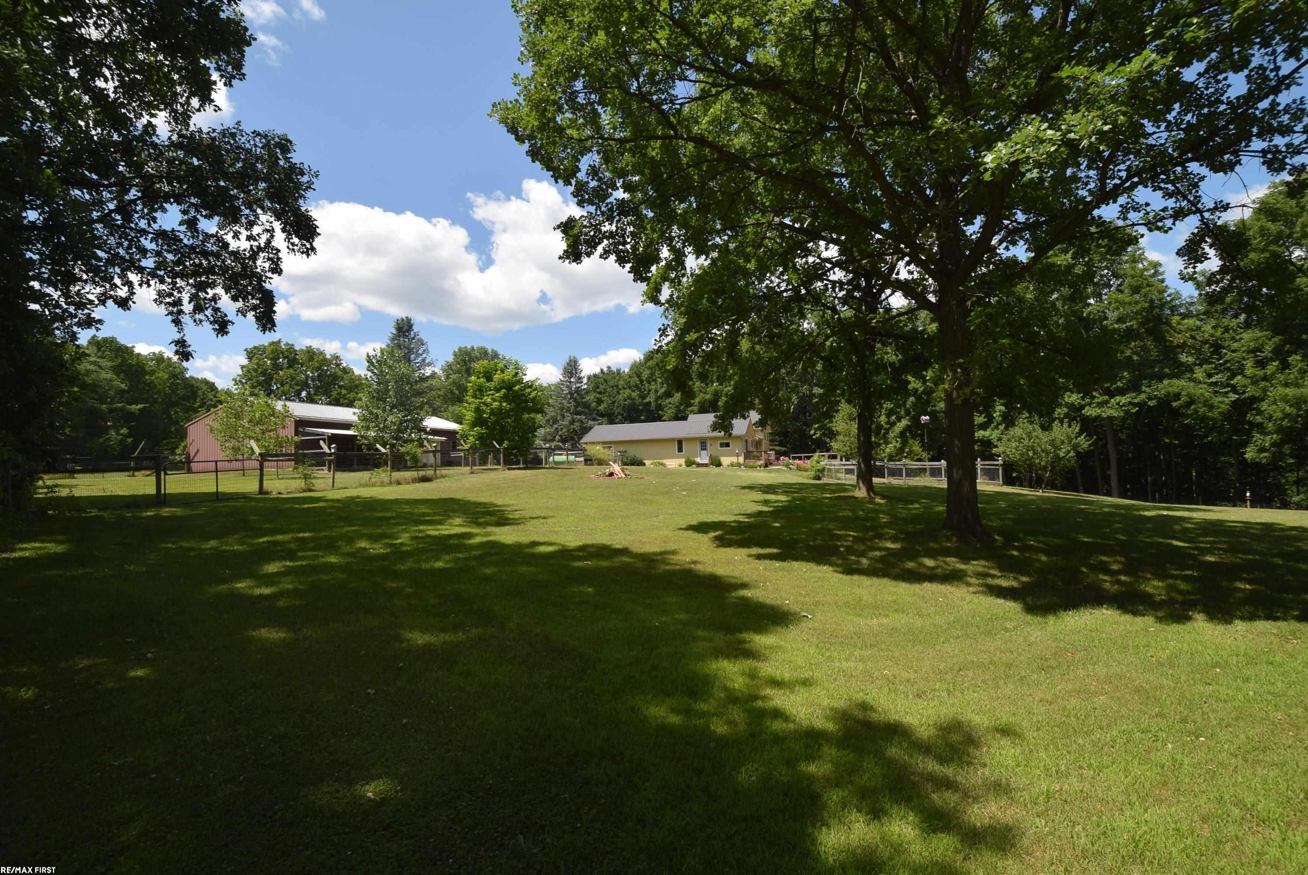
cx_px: 654
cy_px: 438
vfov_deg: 77.4
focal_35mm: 15
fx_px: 545
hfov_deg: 100.3
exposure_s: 1/200
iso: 100
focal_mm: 10
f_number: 8
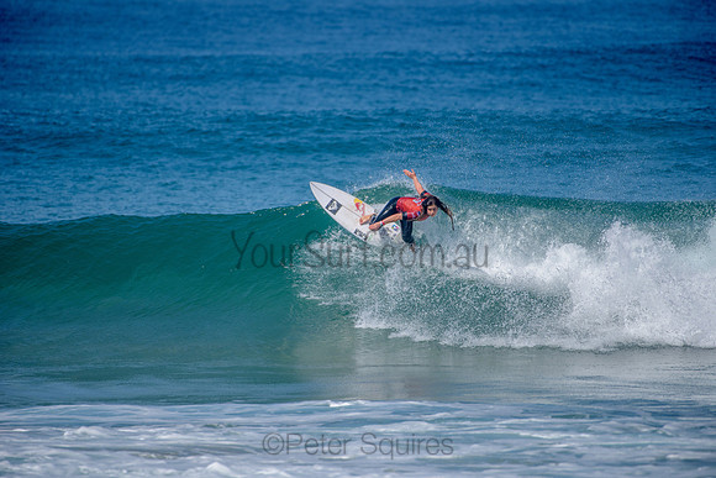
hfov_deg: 4.1
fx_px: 9946
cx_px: 358
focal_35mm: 500
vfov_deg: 2.8
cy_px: 239
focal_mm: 500
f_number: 5.6
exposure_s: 1/2000
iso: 160
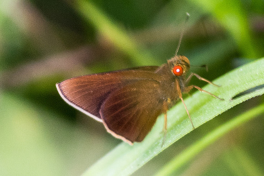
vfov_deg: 1.7
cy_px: 47
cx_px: 154
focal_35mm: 832
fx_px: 6103
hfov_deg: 2.5
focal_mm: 150
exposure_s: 1/250
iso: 800
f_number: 3.3
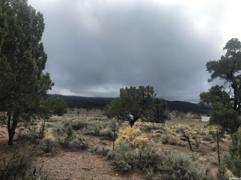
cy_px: 90
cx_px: 120
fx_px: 195
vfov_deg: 49.7
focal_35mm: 28
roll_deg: -0.7
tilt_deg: +3.7
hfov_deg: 63.4
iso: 20
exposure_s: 1/1953
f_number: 1.8
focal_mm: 3.99
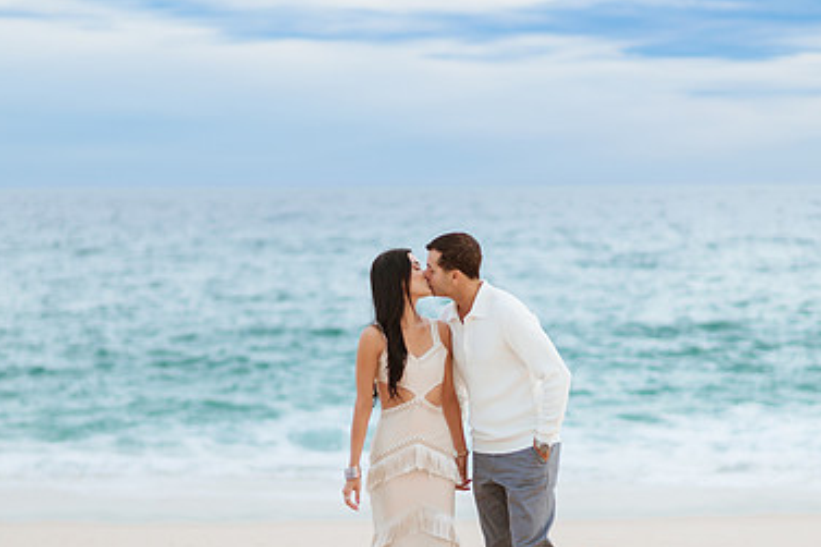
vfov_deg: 14.7
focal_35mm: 93
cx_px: 464
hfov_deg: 21.9
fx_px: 2120
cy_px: 350
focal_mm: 58
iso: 250
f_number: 1.4
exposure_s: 1/6400
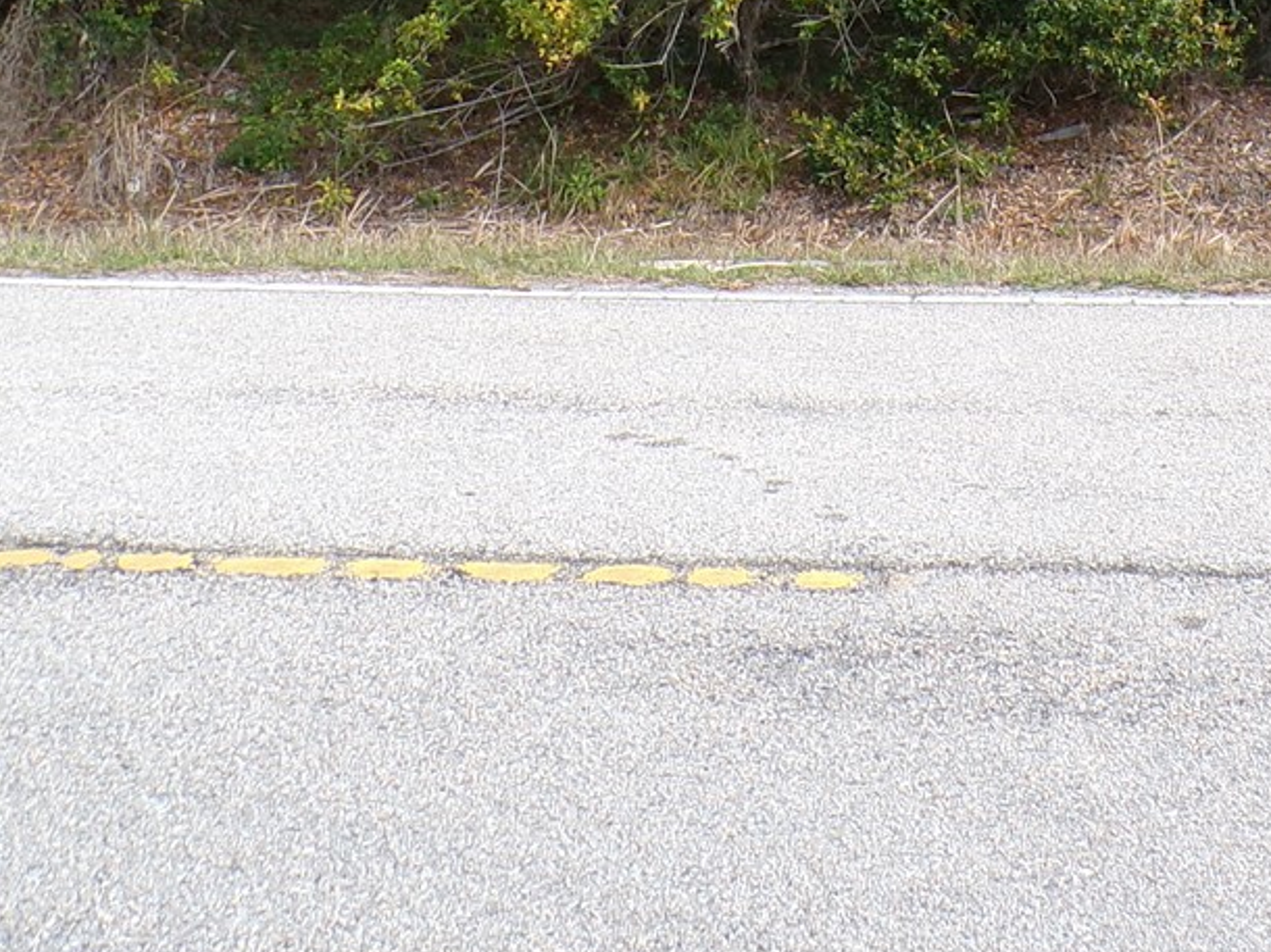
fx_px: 2312
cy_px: -240
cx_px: 1165
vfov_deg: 21.4
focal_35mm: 63
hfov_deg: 29.4
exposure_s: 1/220
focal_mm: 4.3
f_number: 4.4
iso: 100
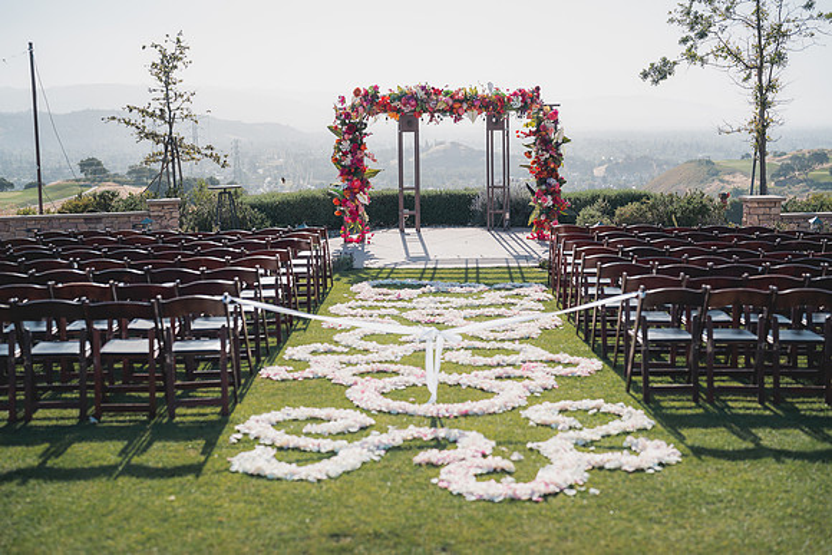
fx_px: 1156
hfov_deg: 39.6
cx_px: 416
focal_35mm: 50
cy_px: 278
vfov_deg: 27.0
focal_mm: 50
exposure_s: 1/2000
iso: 50
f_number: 2
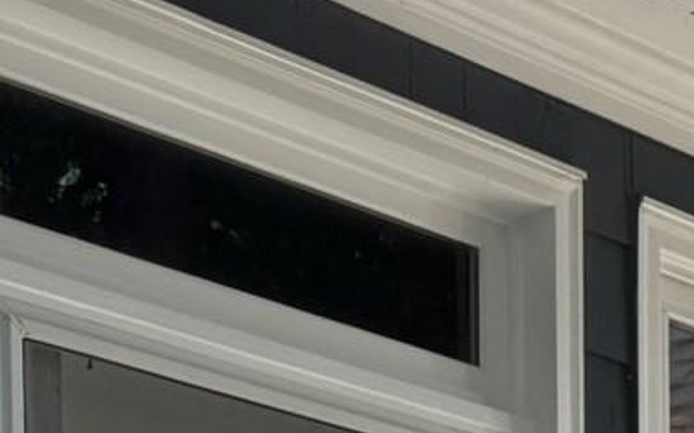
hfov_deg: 13.3
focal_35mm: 139
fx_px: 2628
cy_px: 1395
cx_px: 1318
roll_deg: -0.9
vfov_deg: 7.9
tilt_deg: -5.2
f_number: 1.78
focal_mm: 6.76
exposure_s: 1/1366
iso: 80
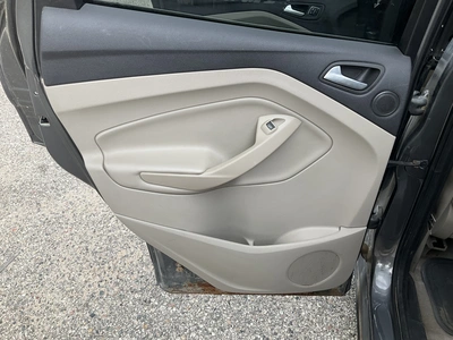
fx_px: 380
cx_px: 226
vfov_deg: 48.2
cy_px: 170
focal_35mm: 29
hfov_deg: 61.7
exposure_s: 1/380
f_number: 1.8
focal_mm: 3
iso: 25
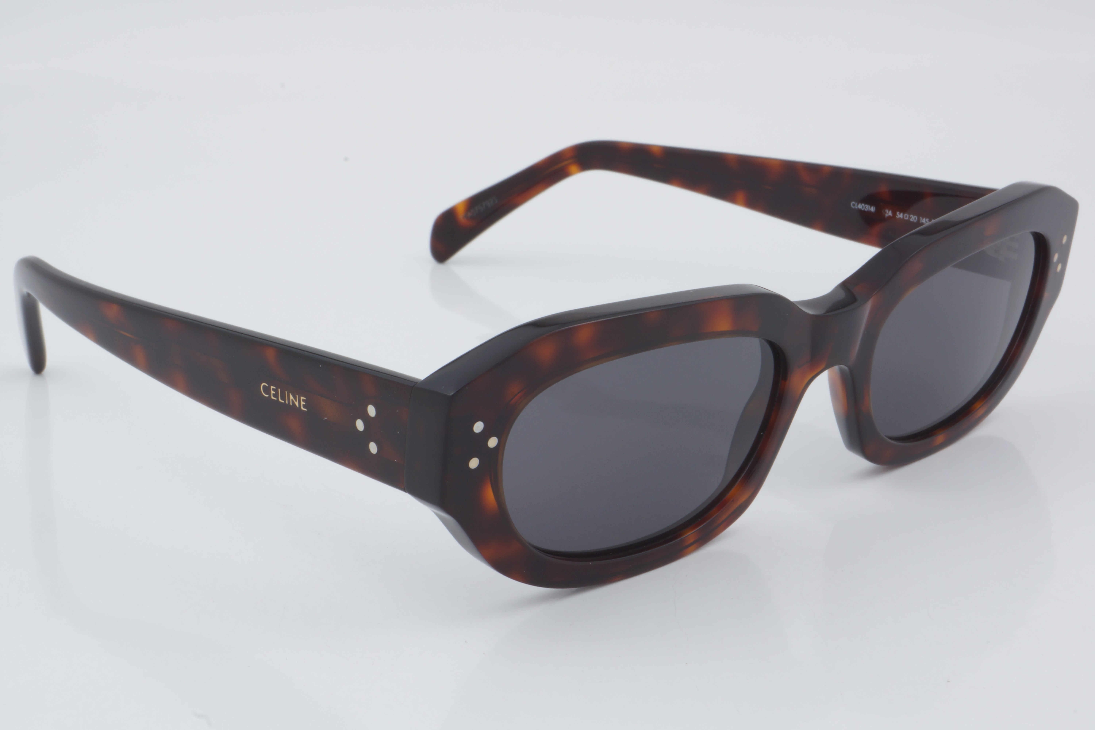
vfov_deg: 18.2
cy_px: 365
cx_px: 548
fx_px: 2281
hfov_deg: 27.0
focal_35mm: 75
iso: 100
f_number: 32
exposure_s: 1/3
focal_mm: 50
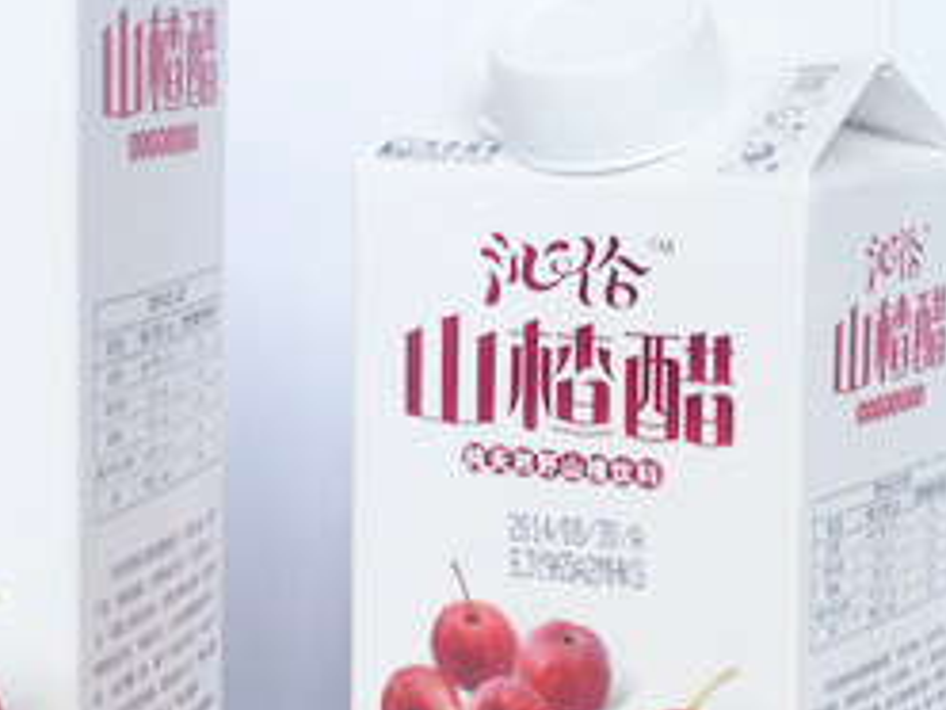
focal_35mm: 113
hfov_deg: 17.4
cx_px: 351
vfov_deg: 13.1
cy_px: 340
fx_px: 3088
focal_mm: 4.28
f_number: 2.4
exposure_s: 1/273
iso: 50
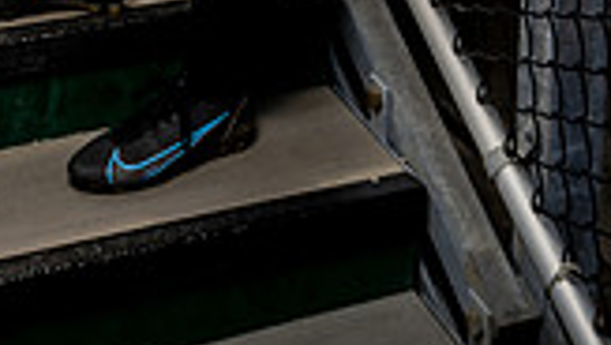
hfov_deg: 21.1
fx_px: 1638
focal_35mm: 101
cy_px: -469
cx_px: 210
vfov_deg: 10.4
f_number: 5
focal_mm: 35
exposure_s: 1/1000
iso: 100
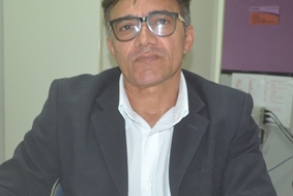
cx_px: 159
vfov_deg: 22.0
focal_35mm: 61
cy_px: 159
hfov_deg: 32.8
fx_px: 497
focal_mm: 18
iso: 1250
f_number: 3.5
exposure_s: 1/60
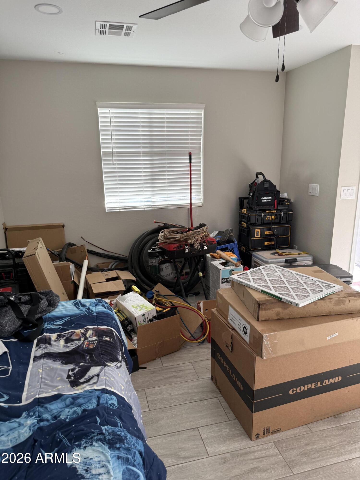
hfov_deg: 56.8
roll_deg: +0.2
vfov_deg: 71.6
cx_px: 180
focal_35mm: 24
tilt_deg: -12.7
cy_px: 240
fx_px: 333
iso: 80
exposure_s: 1/135
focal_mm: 6.76
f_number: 1.78
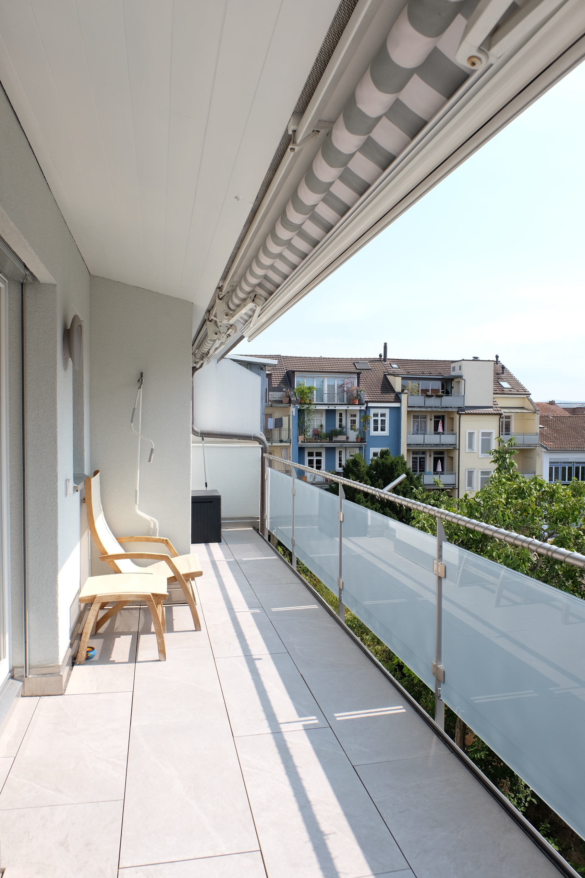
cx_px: 292
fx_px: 585
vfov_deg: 73.7
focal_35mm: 24
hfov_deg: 53.1
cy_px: 439
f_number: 5.6
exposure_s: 1/340
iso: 200
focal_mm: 16
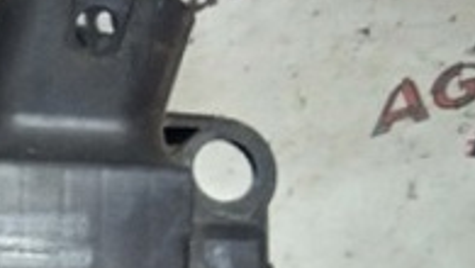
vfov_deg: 11.6
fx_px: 1260
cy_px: 411
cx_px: -266
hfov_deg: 18.5
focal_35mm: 100
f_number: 2.2
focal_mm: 3.43
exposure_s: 1/25
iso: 738
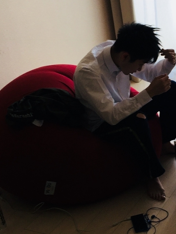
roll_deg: +5.4
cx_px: 178
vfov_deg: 31.6
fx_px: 413
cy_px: 132
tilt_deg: -26.0
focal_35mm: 61
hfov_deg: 23.0
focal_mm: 4.15
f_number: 2.2
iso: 32
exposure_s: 1/60
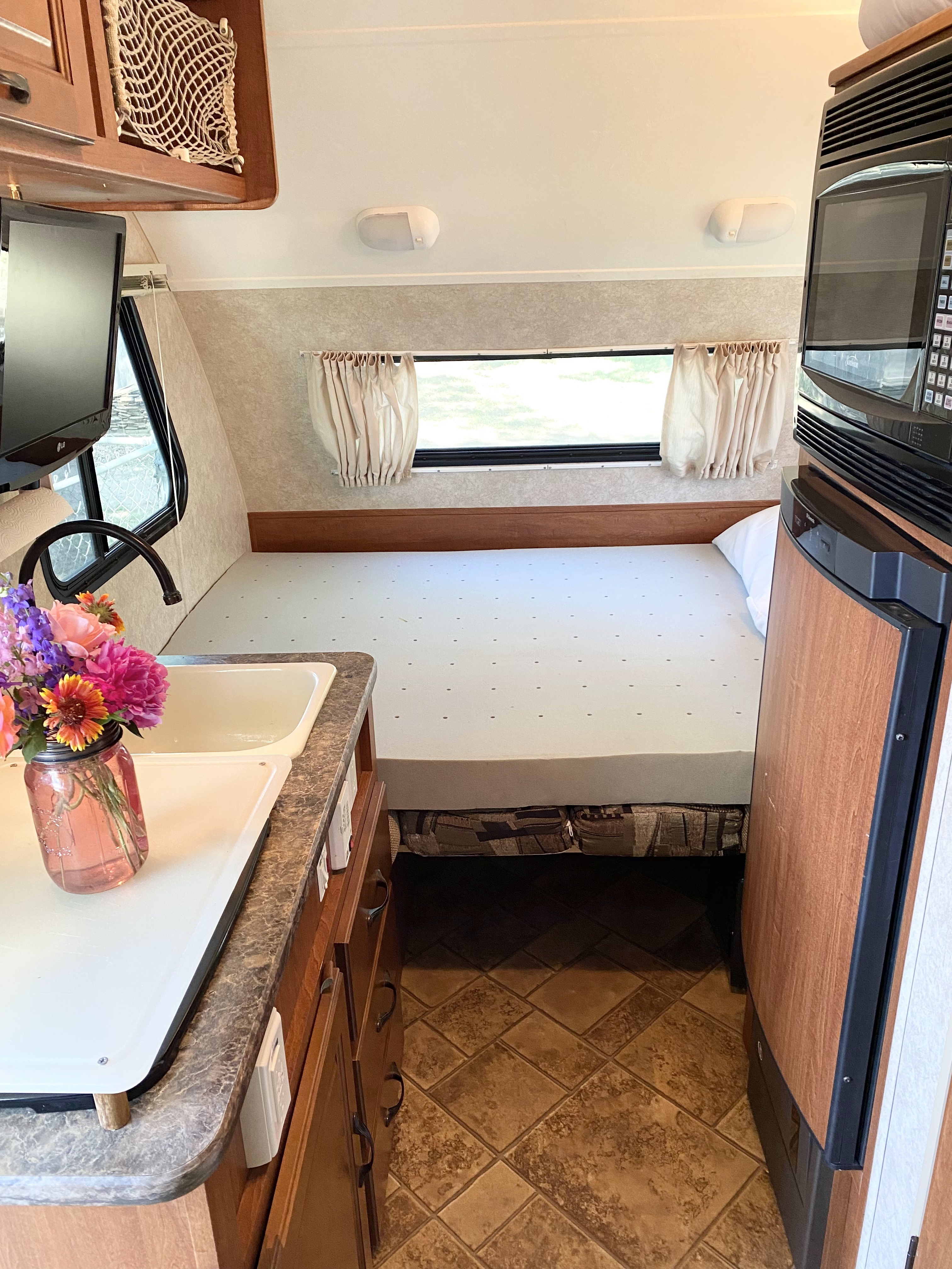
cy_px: 634
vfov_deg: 67.3
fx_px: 953
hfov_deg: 53.1
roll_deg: +1.2
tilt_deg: -19.8
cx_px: 476
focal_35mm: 26
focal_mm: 4.25
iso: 200
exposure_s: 1/60.2
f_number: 1.8
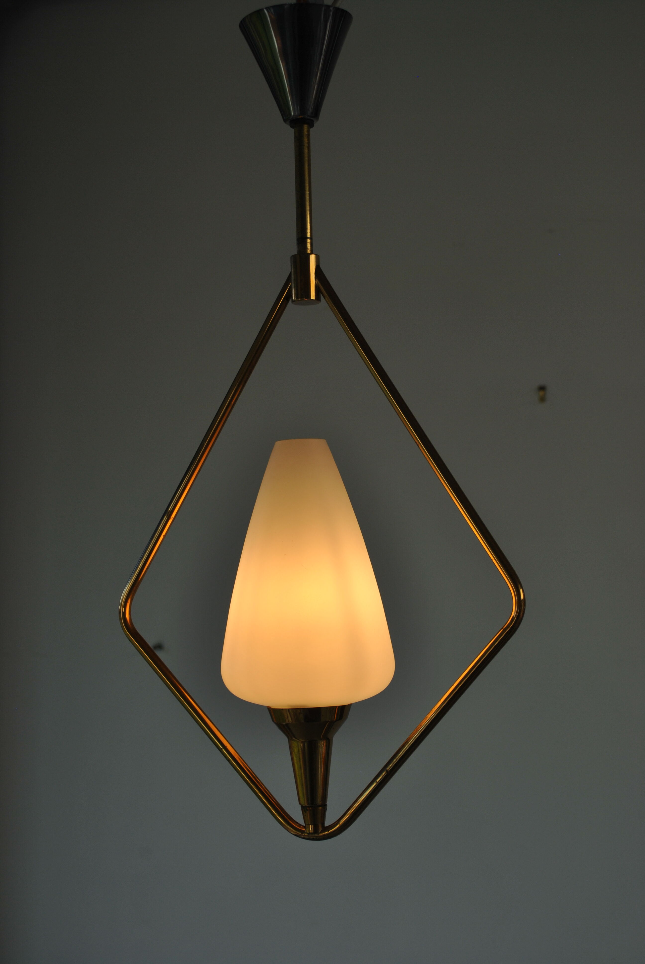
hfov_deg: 25.1
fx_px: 1447
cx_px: 322
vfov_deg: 36.8
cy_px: 482
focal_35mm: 54
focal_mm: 36
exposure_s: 1/200
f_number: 7.1
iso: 100
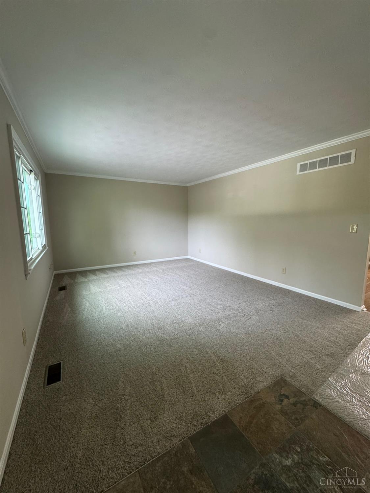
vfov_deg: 102.1
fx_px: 200
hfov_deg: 85.7
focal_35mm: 14
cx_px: 185
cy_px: 246
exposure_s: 1/99
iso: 250
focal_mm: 2.22
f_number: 2.2
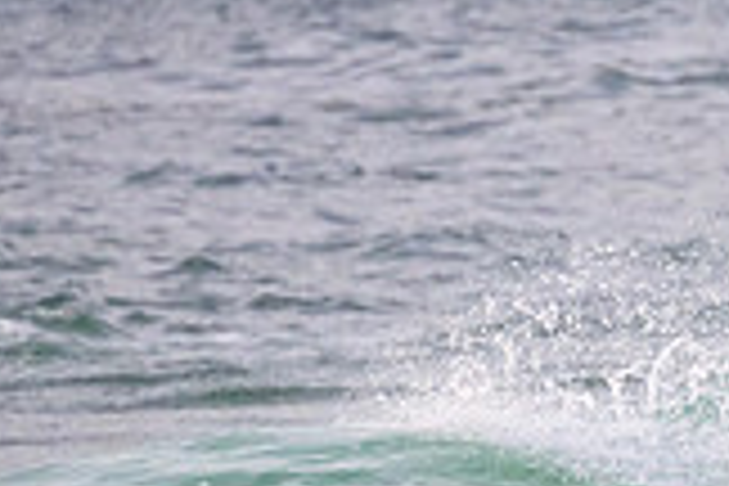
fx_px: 43494
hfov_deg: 1.0
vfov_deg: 0.6
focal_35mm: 2148
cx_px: 1233
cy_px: 464
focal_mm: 400
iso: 560
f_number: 5.6
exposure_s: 1/2500
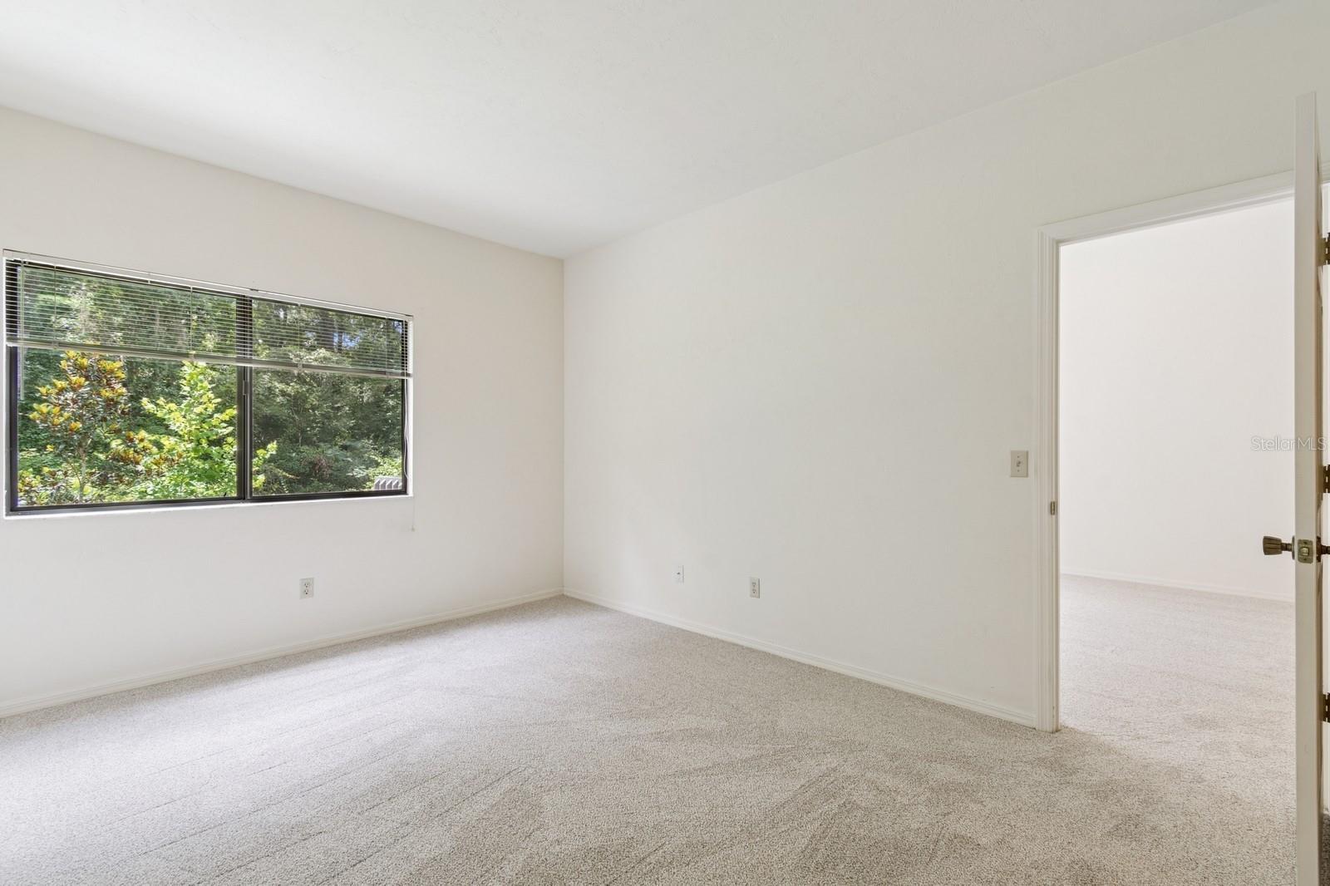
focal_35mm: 15
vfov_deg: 77.3
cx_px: 665
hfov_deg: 100.4
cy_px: 443
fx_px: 554
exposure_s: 1/13
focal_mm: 10
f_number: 8
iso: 200
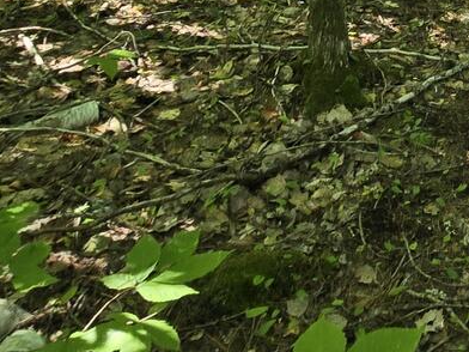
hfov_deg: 29.8
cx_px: 592
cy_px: -290
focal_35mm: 53
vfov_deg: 19.8
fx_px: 718
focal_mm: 2.2
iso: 50
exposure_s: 1/60
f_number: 2.2
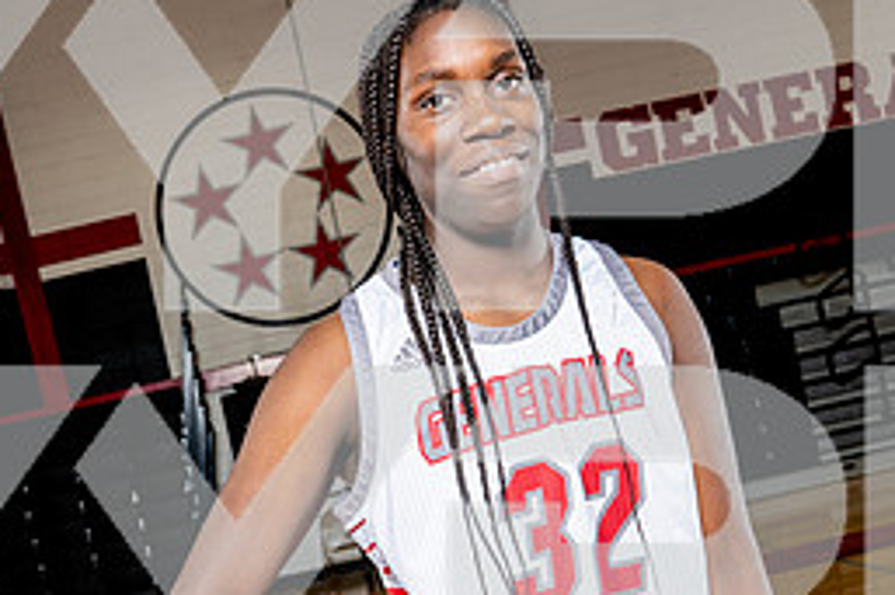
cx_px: 380
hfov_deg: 32.8
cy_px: 552
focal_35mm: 61
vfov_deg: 21.7
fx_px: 1516
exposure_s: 1/250
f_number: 6.3
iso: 320
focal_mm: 27
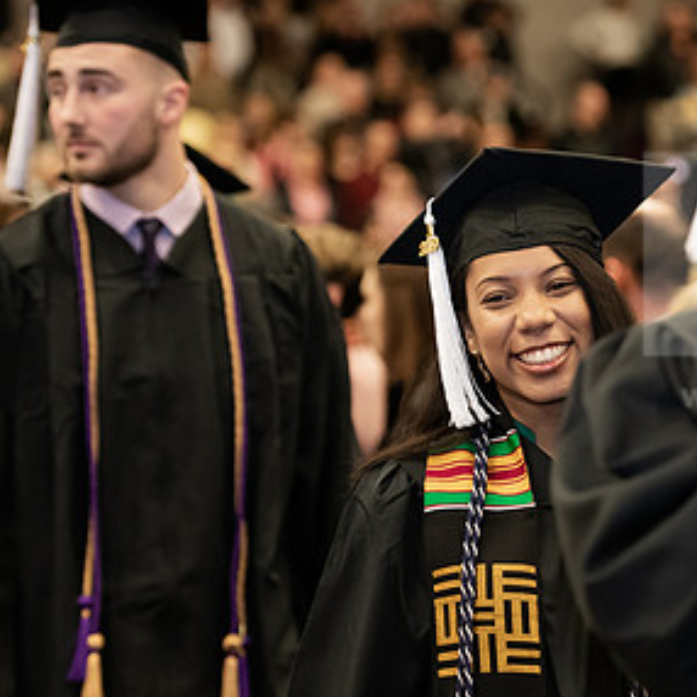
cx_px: 570
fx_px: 3850
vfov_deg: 10.3
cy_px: 447
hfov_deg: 10.3
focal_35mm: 169
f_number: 3.2
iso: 2000
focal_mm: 98
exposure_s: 1/200
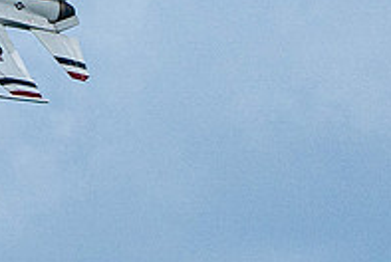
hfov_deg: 0.8
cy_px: 49
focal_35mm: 2496
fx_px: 27150
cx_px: 97
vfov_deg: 0.6
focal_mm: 400
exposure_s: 1/1600
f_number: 10
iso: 800
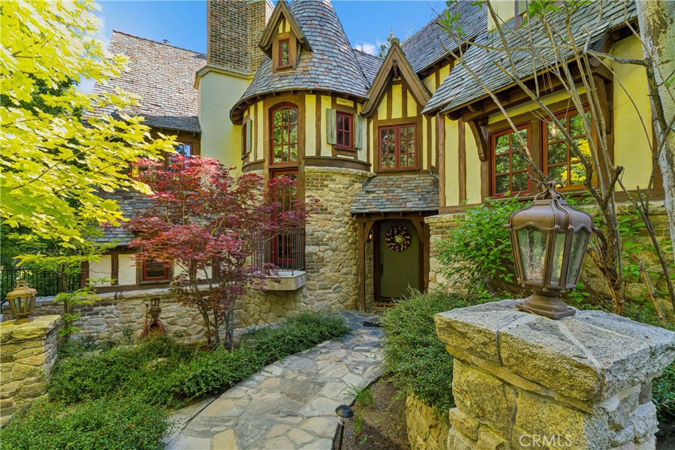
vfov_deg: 73.0
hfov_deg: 96.0
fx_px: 304
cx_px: 338
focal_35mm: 16
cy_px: 225
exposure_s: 1/6
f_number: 13
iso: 100
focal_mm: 16.2
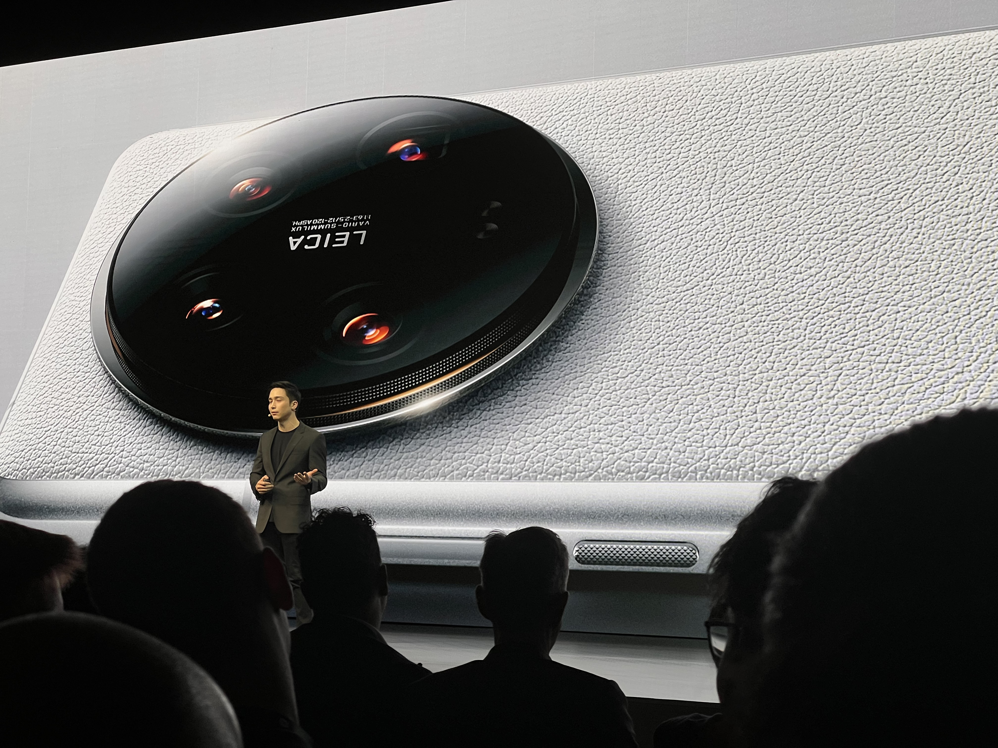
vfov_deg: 19.1
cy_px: 374
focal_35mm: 77
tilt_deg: +4.9
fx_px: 2220
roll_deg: -2.0
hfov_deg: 25.3
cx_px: 499
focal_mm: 9
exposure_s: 1/122
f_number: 2.8
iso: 50
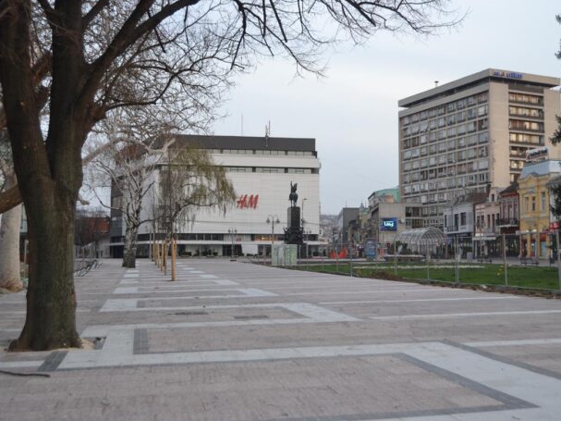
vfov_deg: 33.6
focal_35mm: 43
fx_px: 697
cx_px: 299
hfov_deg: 43.8
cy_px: 212
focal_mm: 26
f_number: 5.6
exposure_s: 1/125
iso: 360
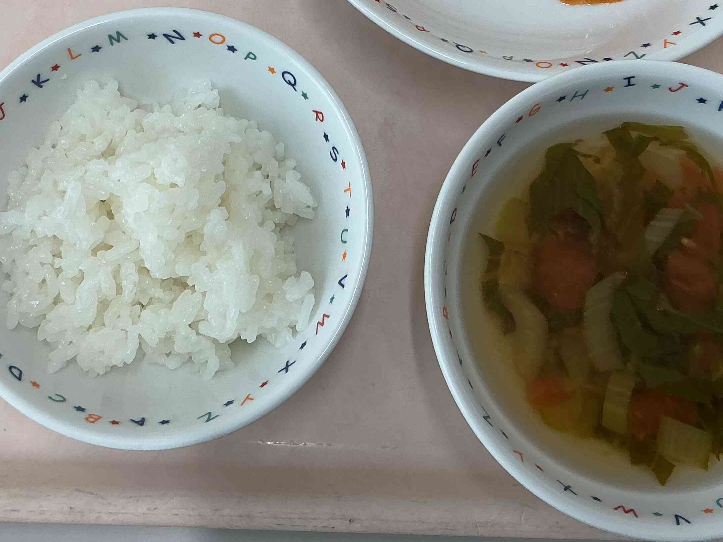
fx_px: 1128
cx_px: 328
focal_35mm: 54
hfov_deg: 35.5
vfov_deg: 26.1
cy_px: 54
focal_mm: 3
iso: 32
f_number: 1.8
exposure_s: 1/120
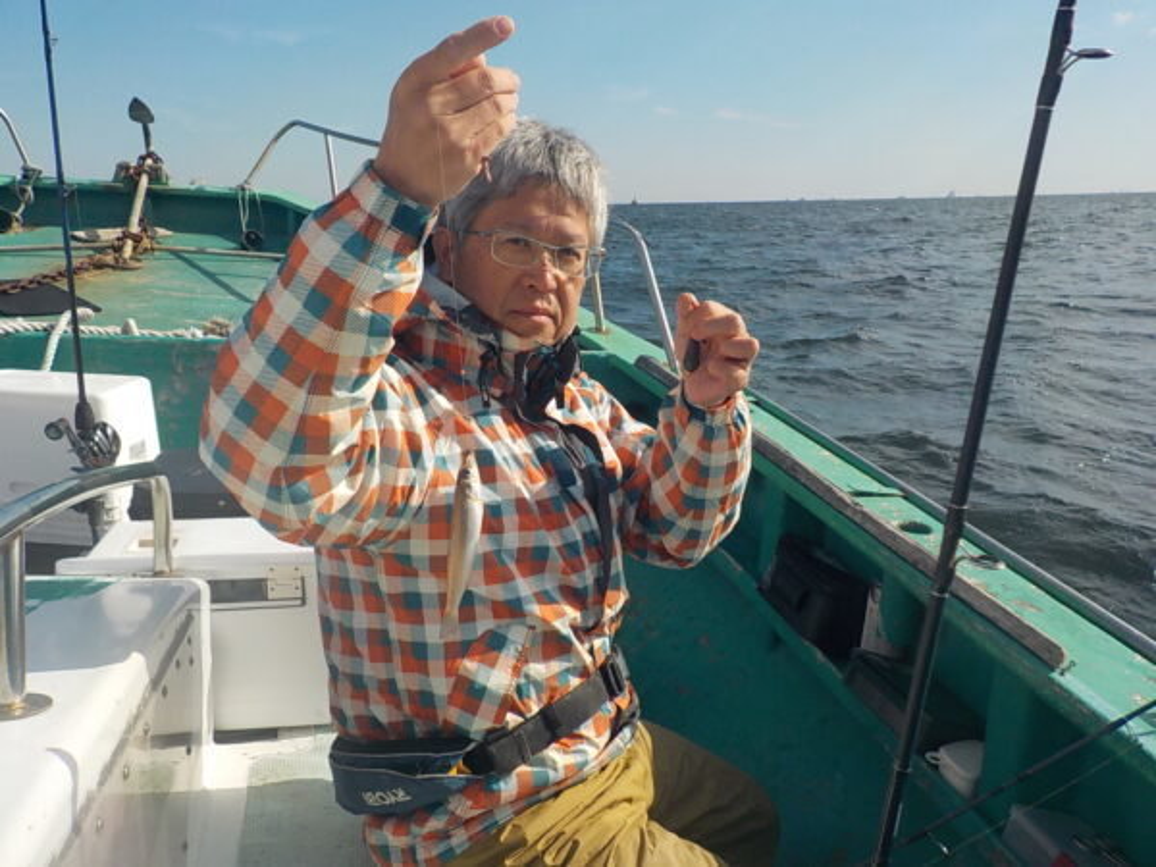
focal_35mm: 30
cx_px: 578
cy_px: 434
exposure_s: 1/500
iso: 125
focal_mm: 4.1
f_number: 6.6
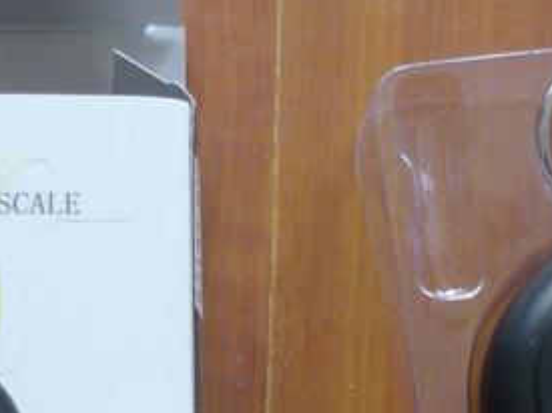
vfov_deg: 11.9
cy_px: 431
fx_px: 1961
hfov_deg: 16.0
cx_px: 285
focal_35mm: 123
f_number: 2.8
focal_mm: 5.5
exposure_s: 1/30
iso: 100
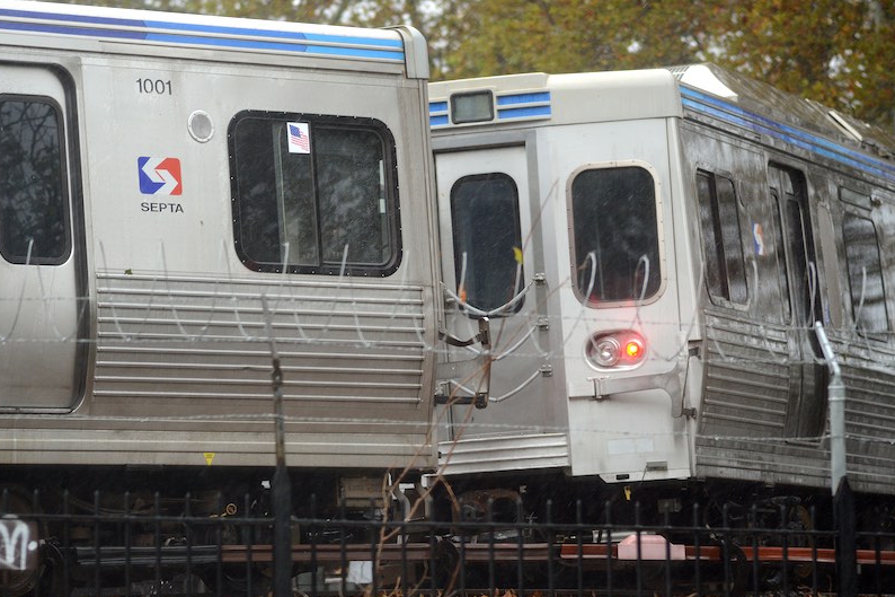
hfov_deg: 10.1
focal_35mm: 204
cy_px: 283
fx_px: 5070
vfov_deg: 6.7
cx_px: 423
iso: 1000
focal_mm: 180
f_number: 3.2
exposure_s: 1/320
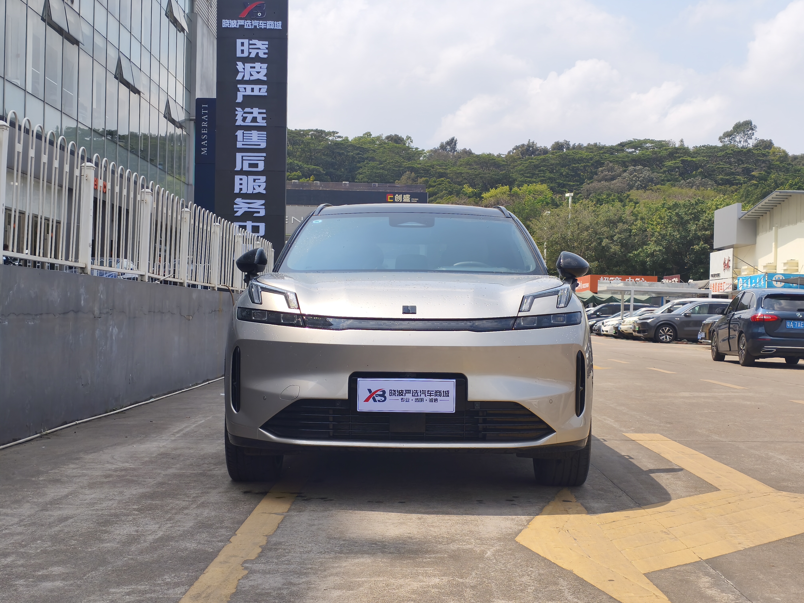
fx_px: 1092
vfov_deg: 30.9
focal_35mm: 47
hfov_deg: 40.4
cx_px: 409
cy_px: 306
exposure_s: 1/2939
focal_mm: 5.84
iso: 80
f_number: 1.6
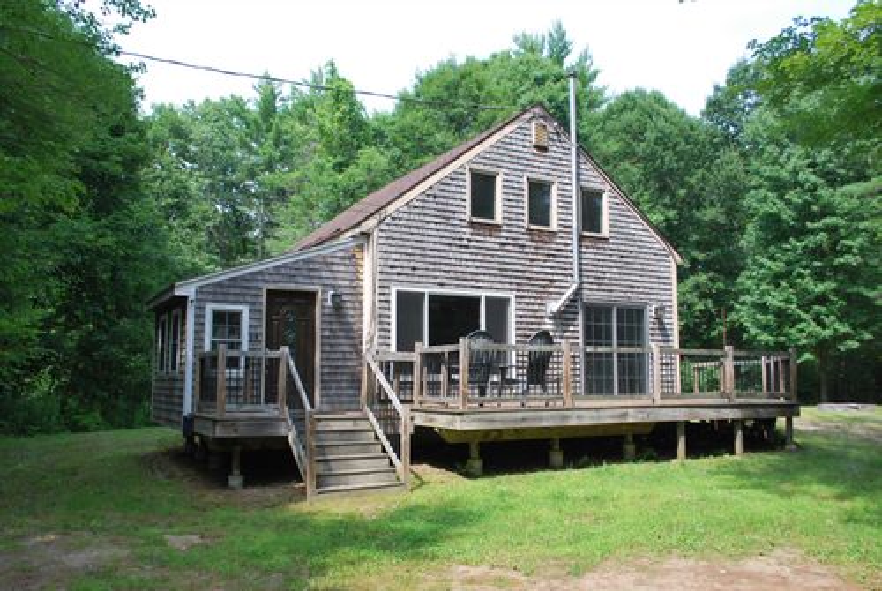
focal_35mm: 30
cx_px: 441
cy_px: 296
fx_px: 736
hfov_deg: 61.9
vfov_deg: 43.7
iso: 100
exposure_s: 1/125
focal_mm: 20
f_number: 5.6
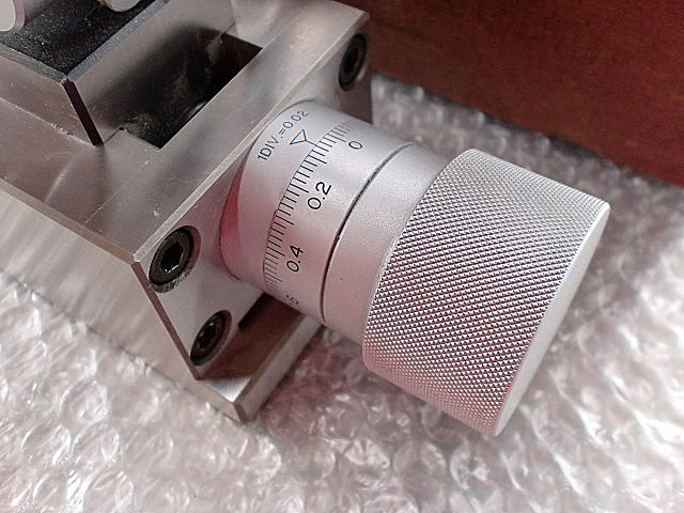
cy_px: 256
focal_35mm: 35
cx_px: 342
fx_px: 692
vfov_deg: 40.7
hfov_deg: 52.6
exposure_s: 1/60
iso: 250
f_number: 3.1
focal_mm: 6.3
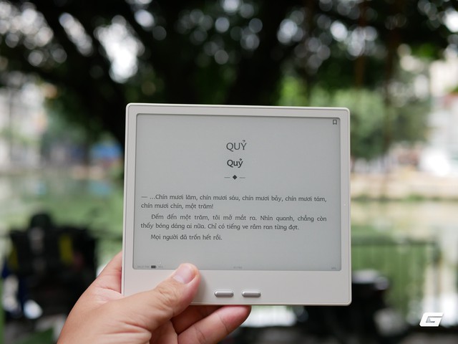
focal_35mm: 50
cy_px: 172
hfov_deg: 38.2
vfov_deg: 29.1
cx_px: 229
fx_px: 662
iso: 800
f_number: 2.8
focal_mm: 25
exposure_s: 1/400
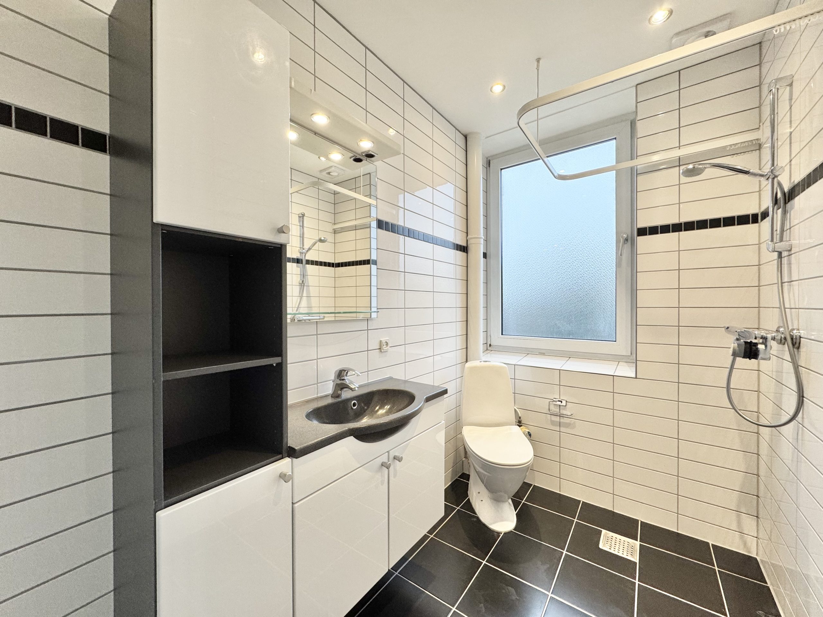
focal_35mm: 14
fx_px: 333
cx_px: 412
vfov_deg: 85.7
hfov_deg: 102.1
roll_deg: +0.4
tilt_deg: -0.9
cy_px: 308
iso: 160
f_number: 2.2
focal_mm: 2.22
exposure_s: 1/100
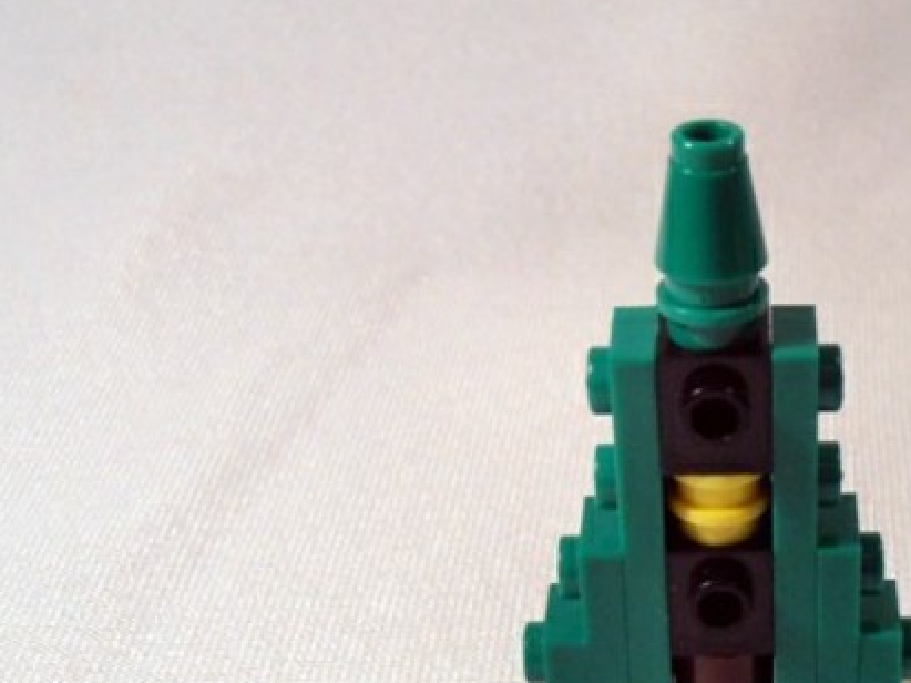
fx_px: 2131
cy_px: 573
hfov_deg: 23.5
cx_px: 813
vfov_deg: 18.0
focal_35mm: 81
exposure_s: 1/40
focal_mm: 6.61
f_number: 3.9
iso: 80
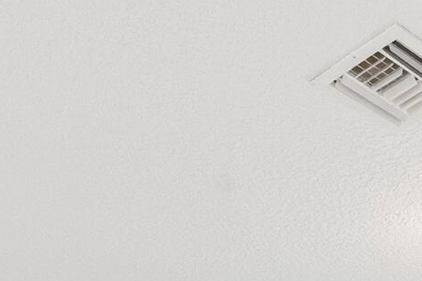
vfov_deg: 13.9
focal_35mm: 75
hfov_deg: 25.6
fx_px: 879
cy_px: 639
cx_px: 425
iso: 400
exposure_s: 1/320
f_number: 8
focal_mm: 14
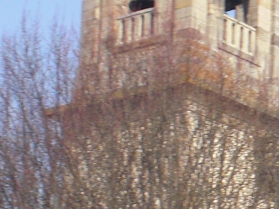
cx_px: 504
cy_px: 282
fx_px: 1475
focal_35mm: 183
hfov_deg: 10.2
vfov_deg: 8.0
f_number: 5.6
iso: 64
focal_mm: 6.3
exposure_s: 1/250
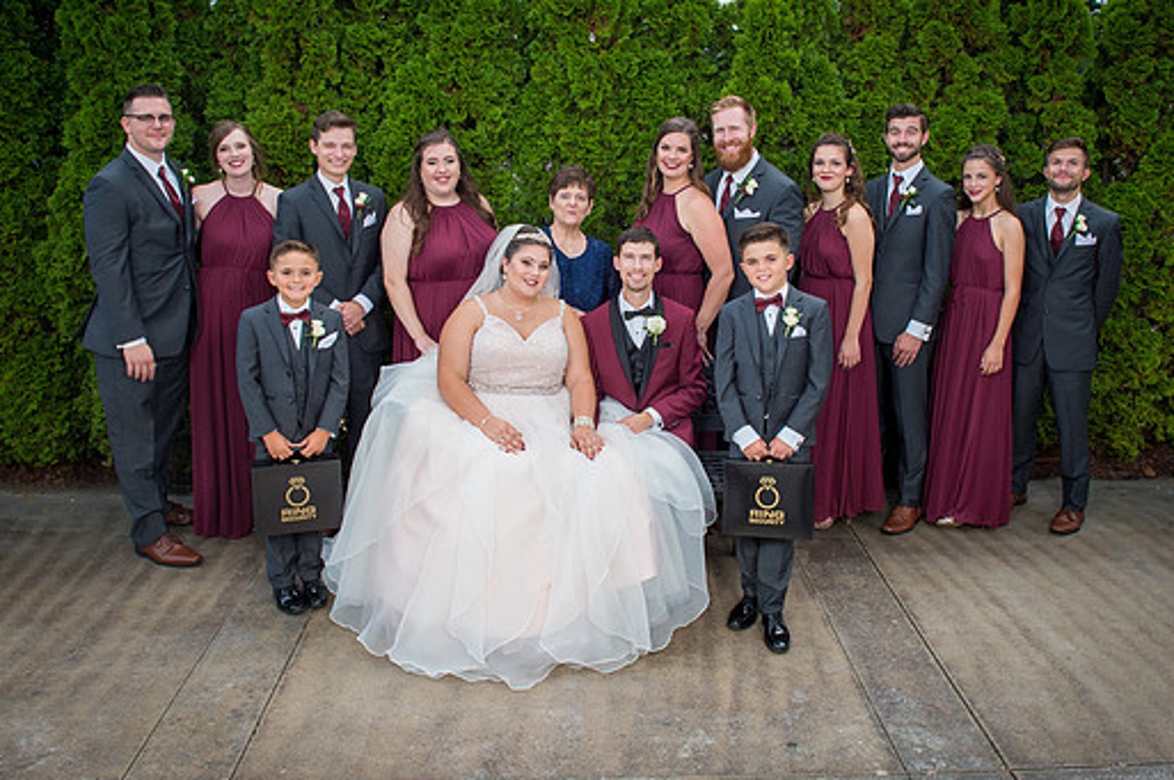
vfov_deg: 41.0
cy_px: 336
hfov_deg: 58.7
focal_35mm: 32
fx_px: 1043
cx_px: 624
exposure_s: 1/90
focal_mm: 24
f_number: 4.8
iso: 200
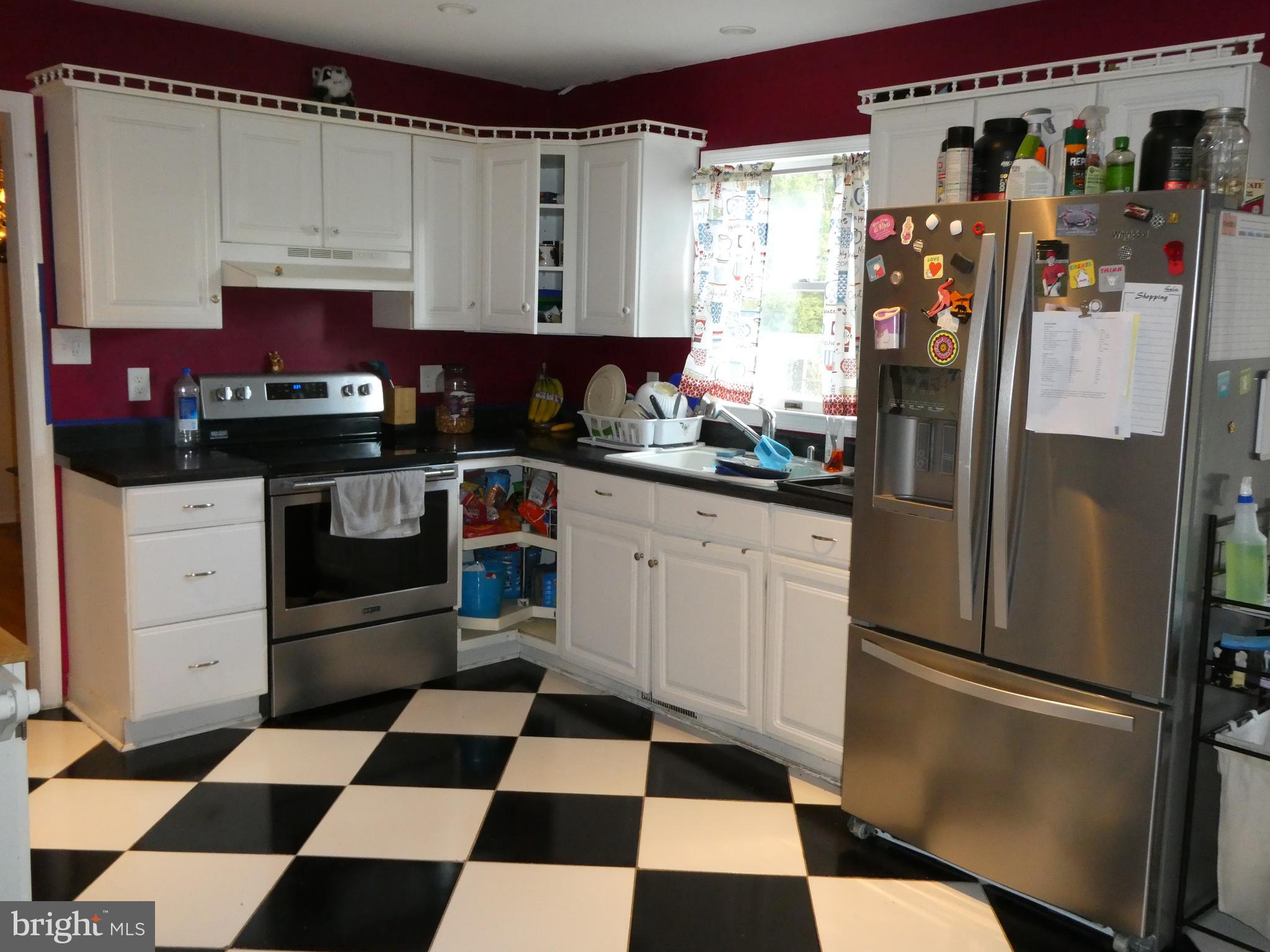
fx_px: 1137
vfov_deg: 45.4
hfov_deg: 58.4
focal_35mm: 31
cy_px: 476
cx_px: 635
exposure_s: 1/60
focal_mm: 5.4
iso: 640
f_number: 3.5
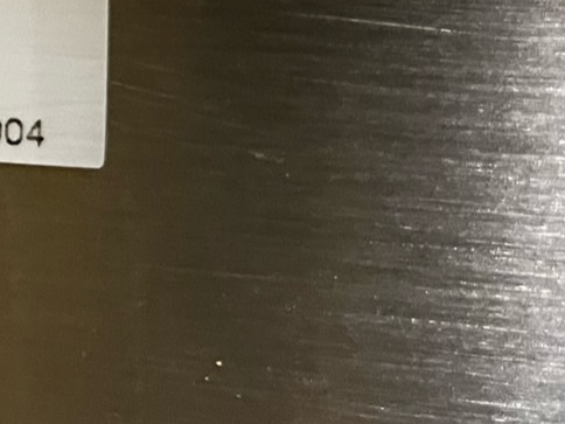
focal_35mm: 110
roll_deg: +3.6
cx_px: -468
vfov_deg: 13.2
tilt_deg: -5.9
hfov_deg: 15.3
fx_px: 1795
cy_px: -48
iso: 320
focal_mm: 5.1
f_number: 1.6
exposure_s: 1/50
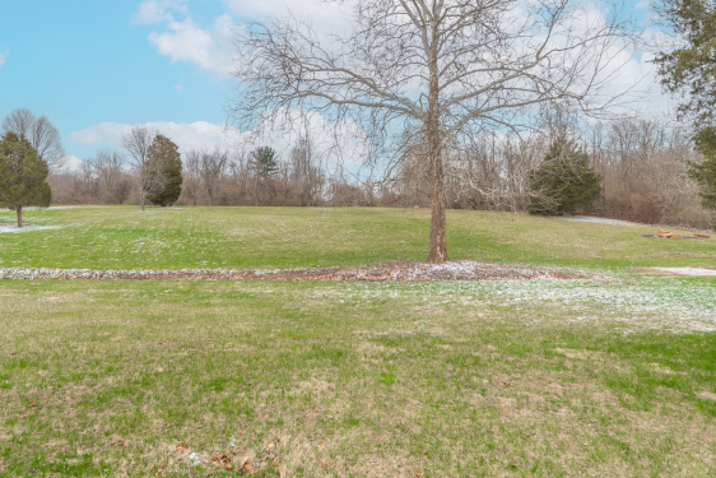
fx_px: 477
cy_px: 191
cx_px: 345
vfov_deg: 52.8
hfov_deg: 73.7
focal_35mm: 24
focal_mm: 18
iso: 100
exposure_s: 1/50
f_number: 5.6
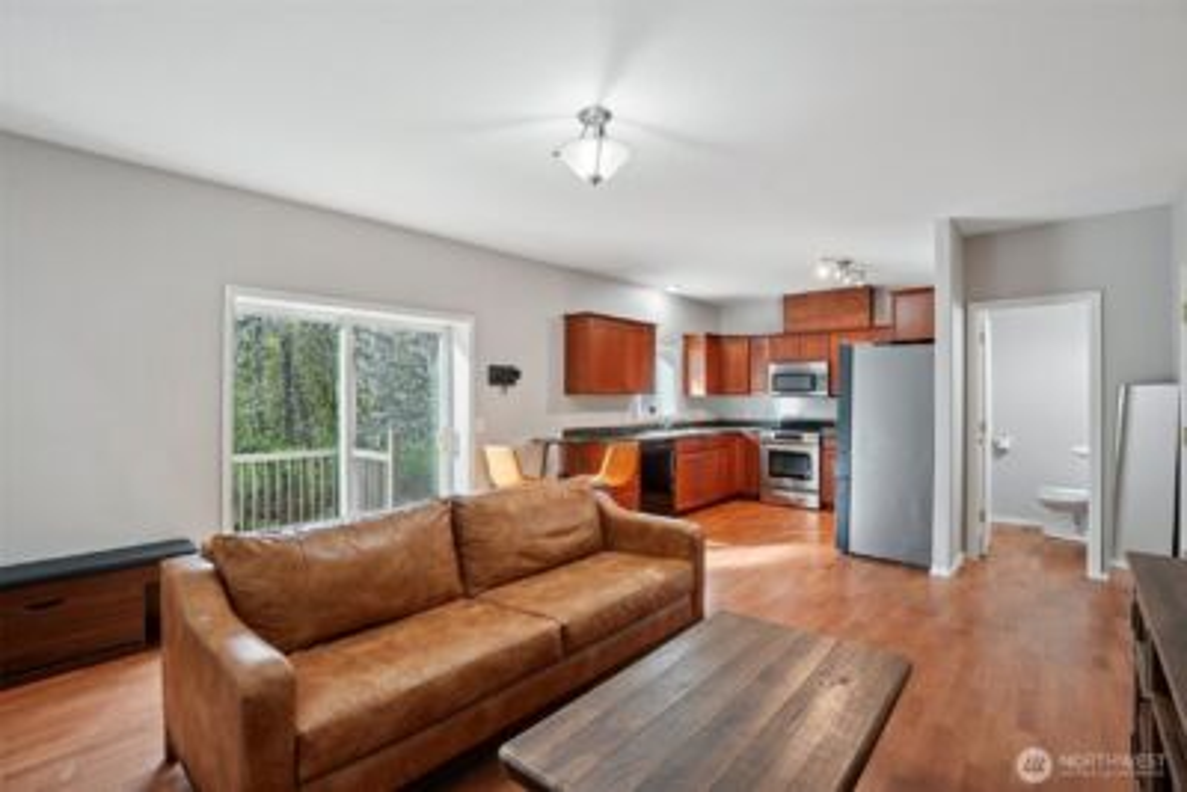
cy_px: 396
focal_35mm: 16
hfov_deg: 96.7
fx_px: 528
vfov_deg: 73.8
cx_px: 594
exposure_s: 1/13
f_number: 8
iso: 400
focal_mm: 16
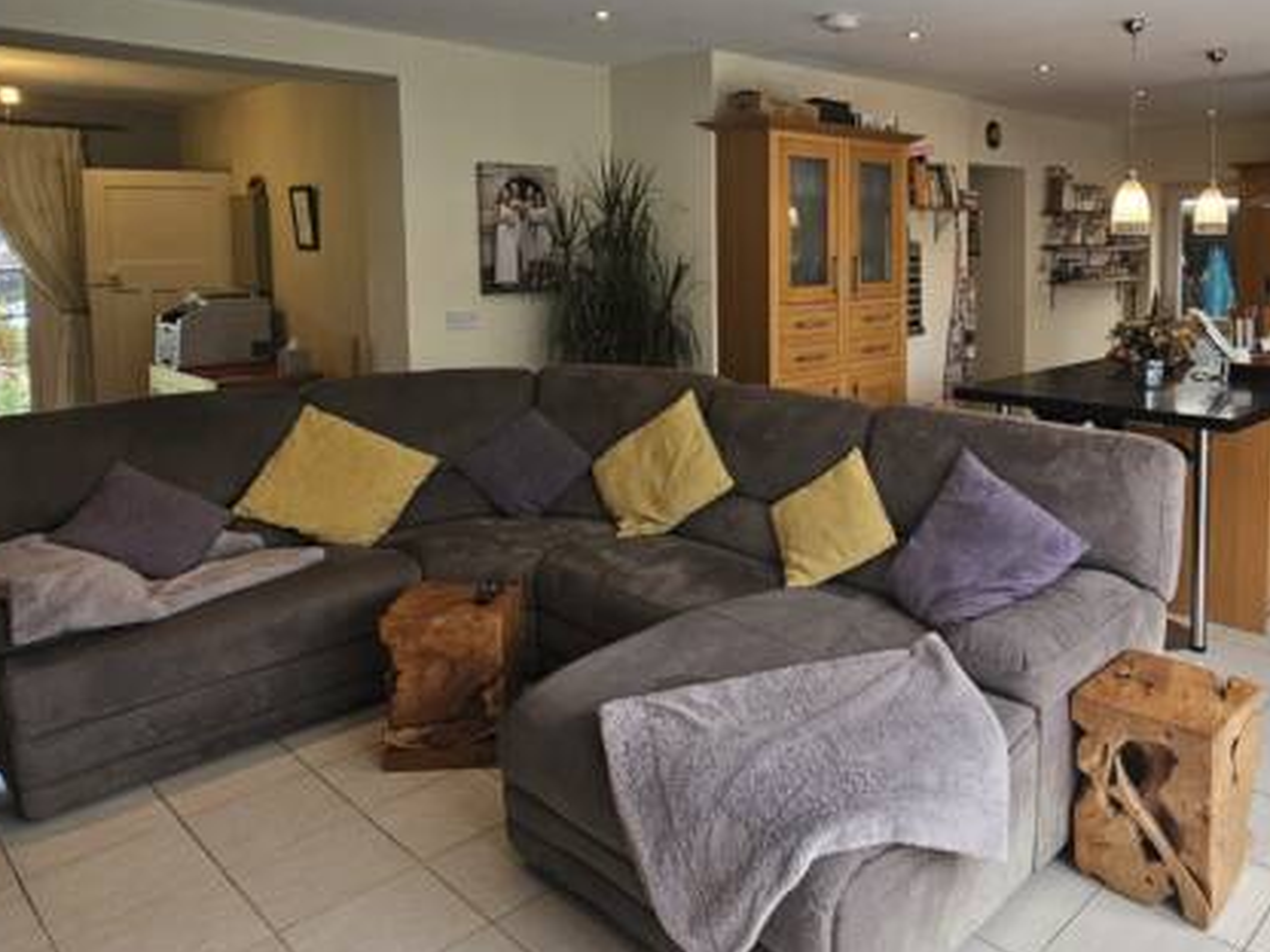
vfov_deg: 53.8
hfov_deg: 67.7
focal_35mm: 25
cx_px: 836
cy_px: 317
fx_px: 917
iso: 64
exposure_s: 1/50
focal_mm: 2.2
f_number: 2.2
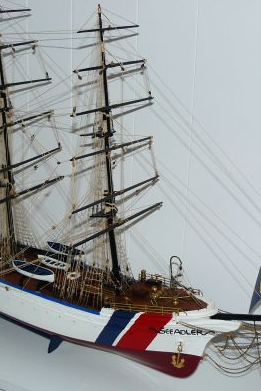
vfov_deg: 38.9
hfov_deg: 26.4
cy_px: 195
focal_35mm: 51
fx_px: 554
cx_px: 96
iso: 100
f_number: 2.8
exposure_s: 1/20
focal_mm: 6
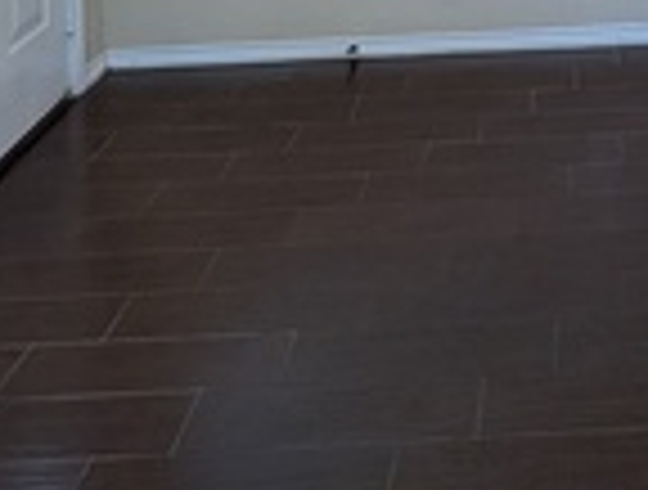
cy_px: -378
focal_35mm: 53
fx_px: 995
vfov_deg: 20.3
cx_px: 616
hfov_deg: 33.6
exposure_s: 1/120
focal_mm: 2.02
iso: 89
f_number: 1.7
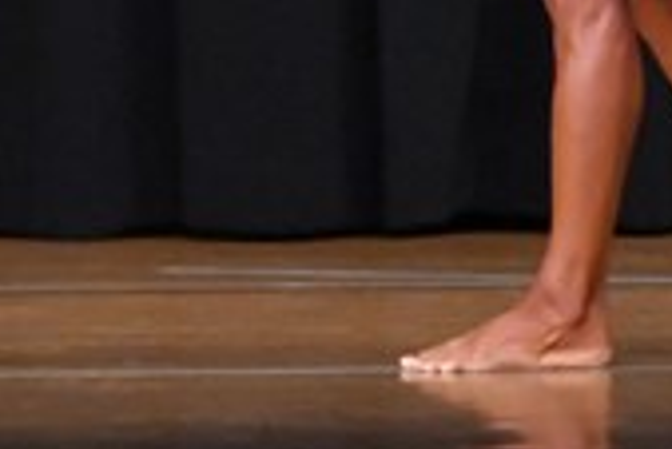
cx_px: 710
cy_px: -314
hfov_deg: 2.5
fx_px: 15656
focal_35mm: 838
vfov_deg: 1.6
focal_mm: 122
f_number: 5.6
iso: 8000
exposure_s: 1/400
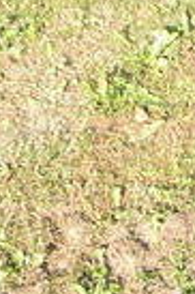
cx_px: 407
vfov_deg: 16.8
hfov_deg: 10.6
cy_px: 343
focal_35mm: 117
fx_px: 953
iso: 100
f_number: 3
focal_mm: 4.3
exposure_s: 1/250
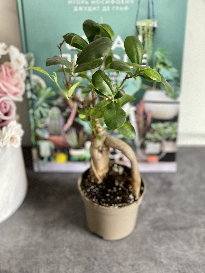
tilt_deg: -40.2
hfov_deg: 22.9
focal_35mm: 64
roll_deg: +1.6
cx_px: 102
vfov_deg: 30.3
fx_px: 505
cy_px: 136
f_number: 2.2
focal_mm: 7.5
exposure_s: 1/40
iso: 320
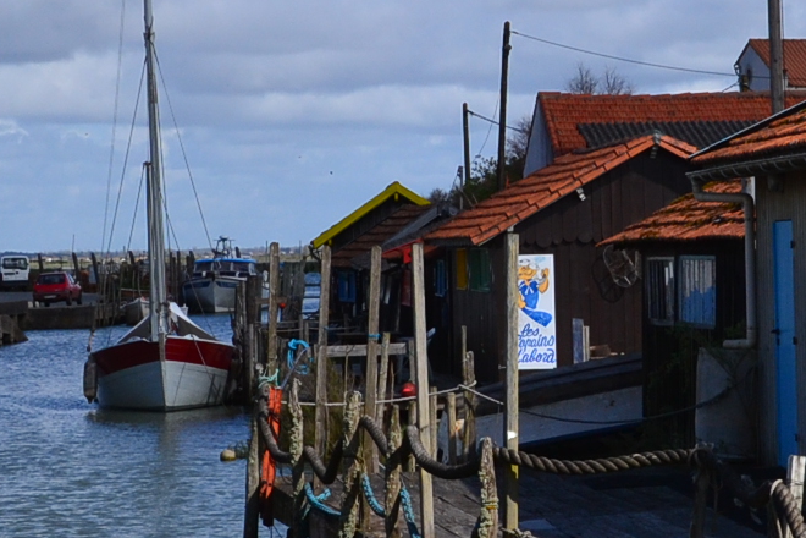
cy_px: 259
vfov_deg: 9.0
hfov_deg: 13.5
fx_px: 3397
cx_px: 646
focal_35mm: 152
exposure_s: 1/500
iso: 400
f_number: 11
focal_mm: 29
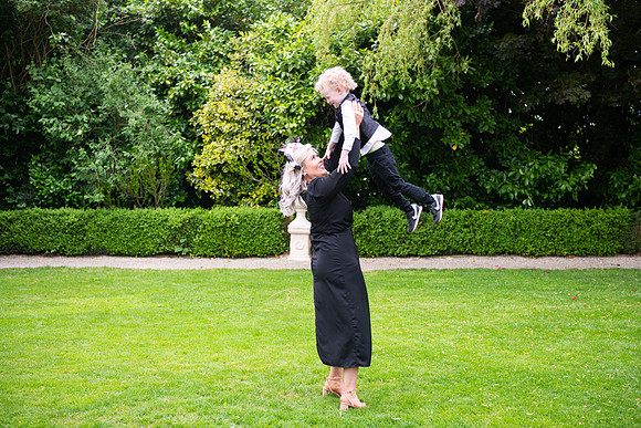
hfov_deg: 38.2
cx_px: 320
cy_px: 214
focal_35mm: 52
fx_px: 926
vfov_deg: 26.0
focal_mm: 52
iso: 200
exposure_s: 1/200
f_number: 3.5
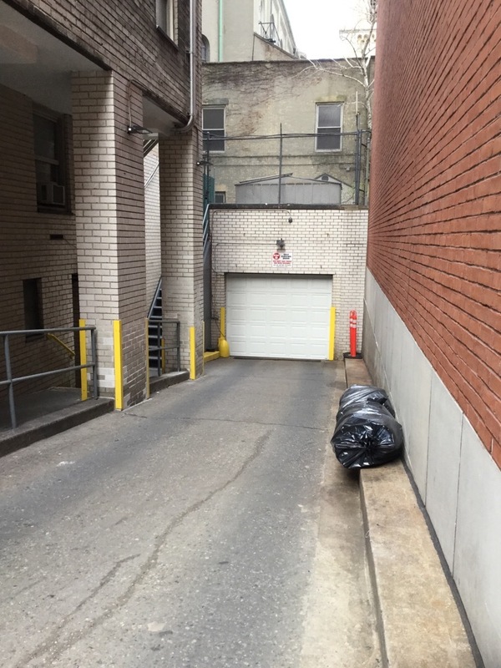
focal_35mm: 31
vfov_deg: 58.4
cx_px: 250
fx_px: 598
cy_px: 334
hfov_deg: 45.4
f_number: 2.4
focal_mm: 3.3
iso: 32
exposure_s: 1/40
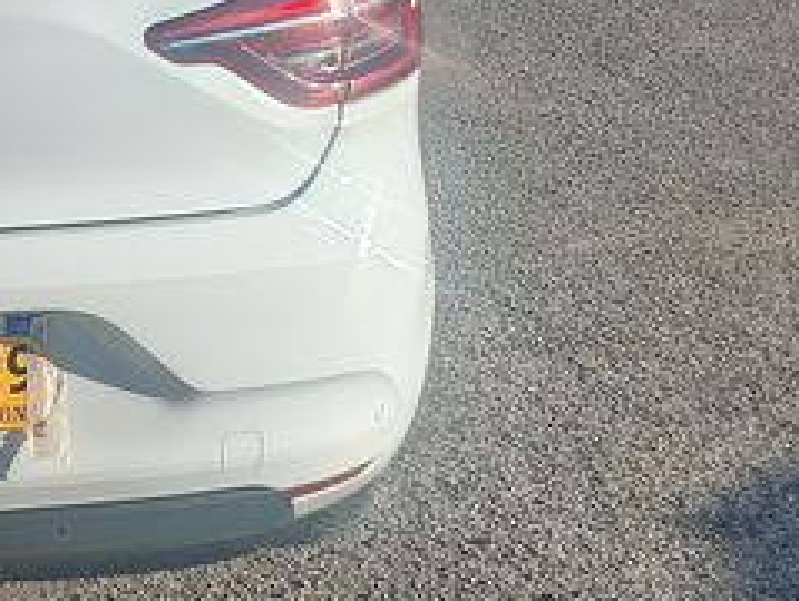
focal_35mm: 71
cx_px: -150
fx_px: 1641
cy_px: 294
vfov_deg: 20.8
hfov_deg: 24.8
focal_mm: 1.82
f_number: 2
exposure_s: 1/860
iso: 50
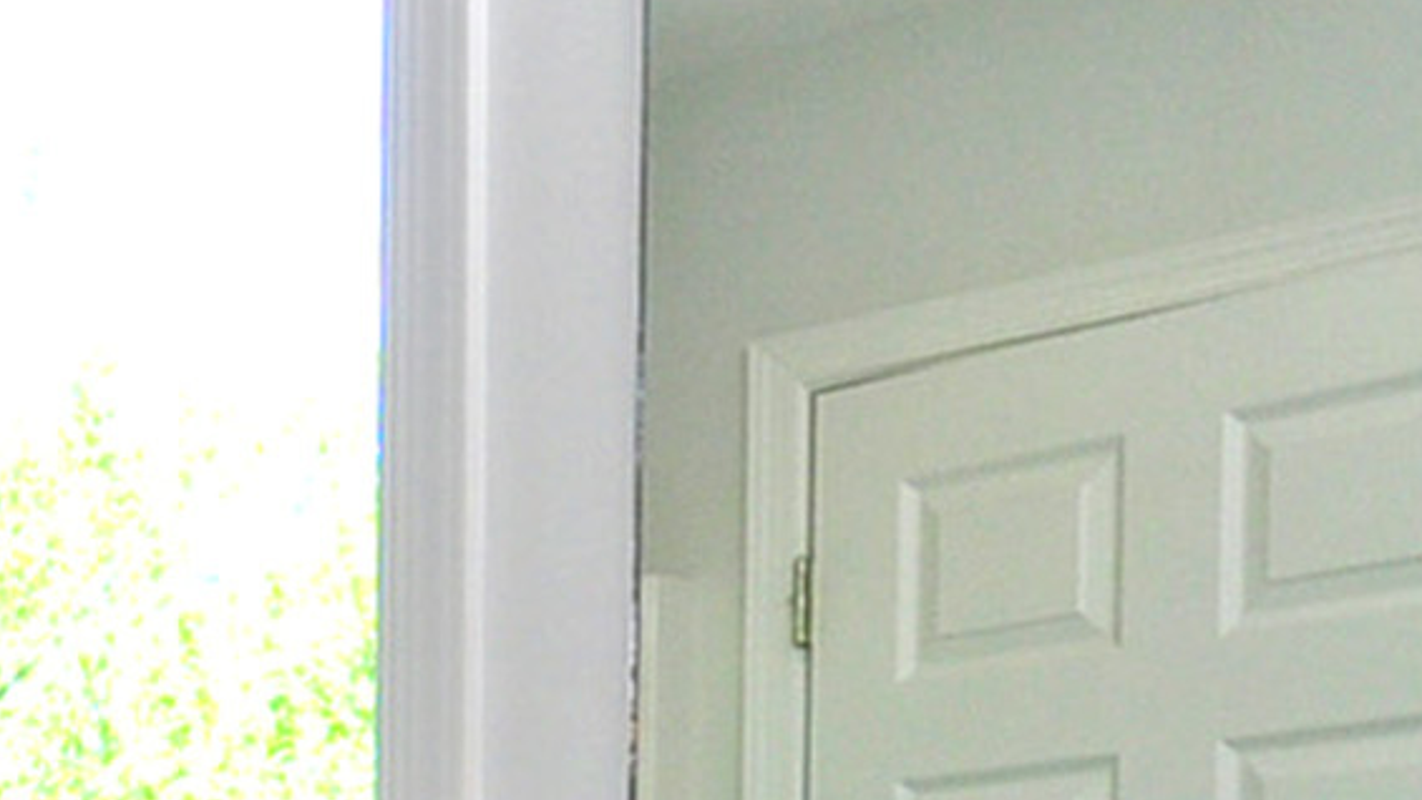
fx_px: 3345
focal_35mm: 89
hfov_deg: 20.0
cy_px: 1431
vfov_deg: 12.5
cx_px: -843
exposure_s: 1/25
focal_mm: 11
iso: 200
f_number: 9
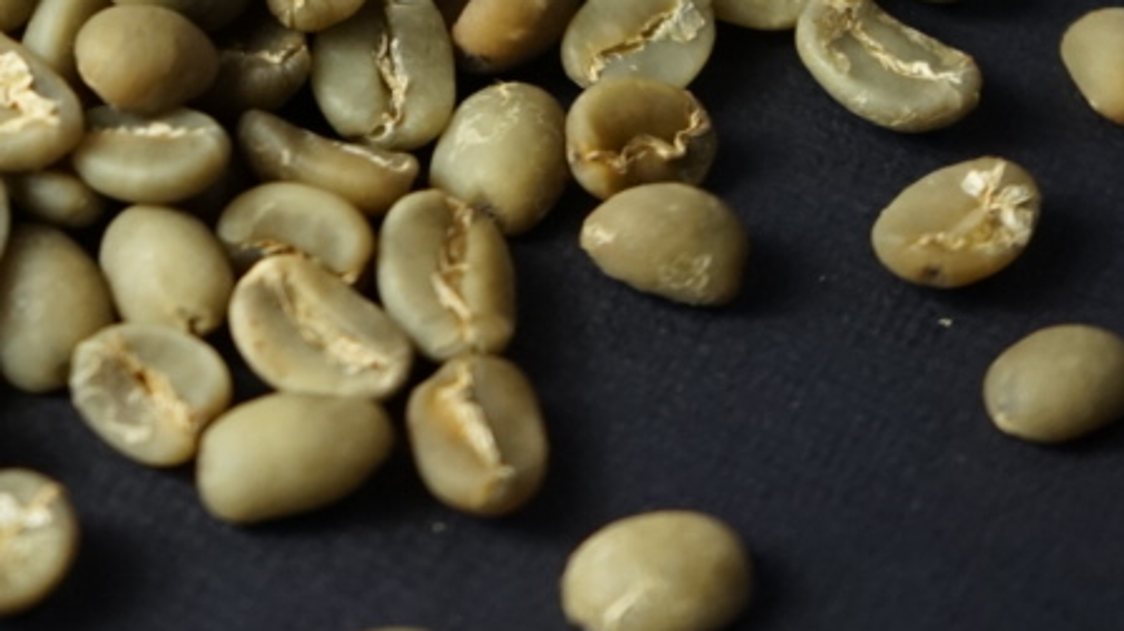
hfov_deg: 14.4
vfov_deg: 8.3
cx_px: -262
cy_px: -201
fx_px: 4290
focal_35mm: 144
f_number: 4
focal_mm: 38
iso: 1250
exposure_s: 1/60
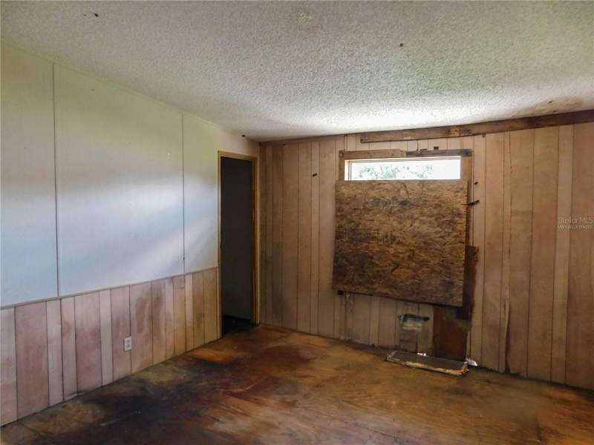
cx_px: 297
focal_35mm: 23
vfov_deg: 58.9
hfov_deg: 73.9
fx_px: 395
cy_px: 222
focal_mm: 4
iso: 400
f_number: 3
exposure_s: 1/15
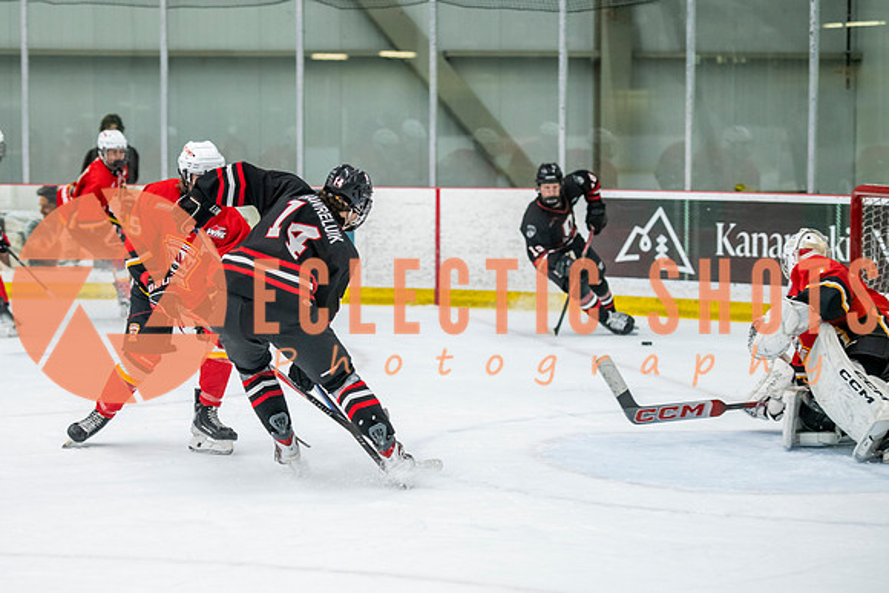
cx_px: 361
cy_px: 322
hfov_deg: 16.9
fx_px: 2996
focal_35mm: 121
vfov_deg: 11.3
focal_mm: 100
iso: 2000
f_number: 3.2
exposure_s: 1/640
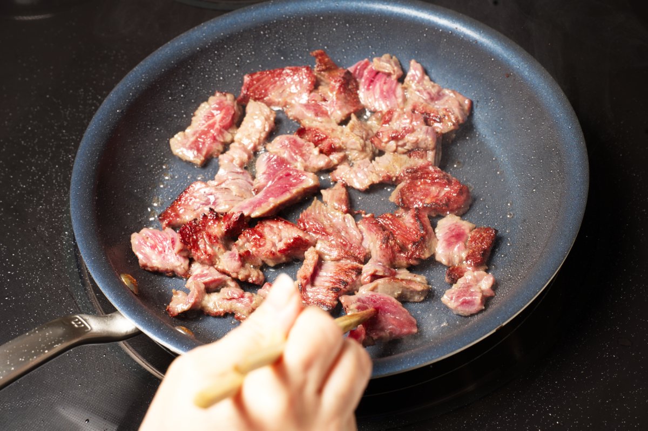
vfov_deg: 19.4
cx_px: 324
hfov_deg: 28.9
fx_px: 1259
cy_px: 216
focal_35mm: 70
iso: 100
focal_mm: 70
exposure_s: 1/80
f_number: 10
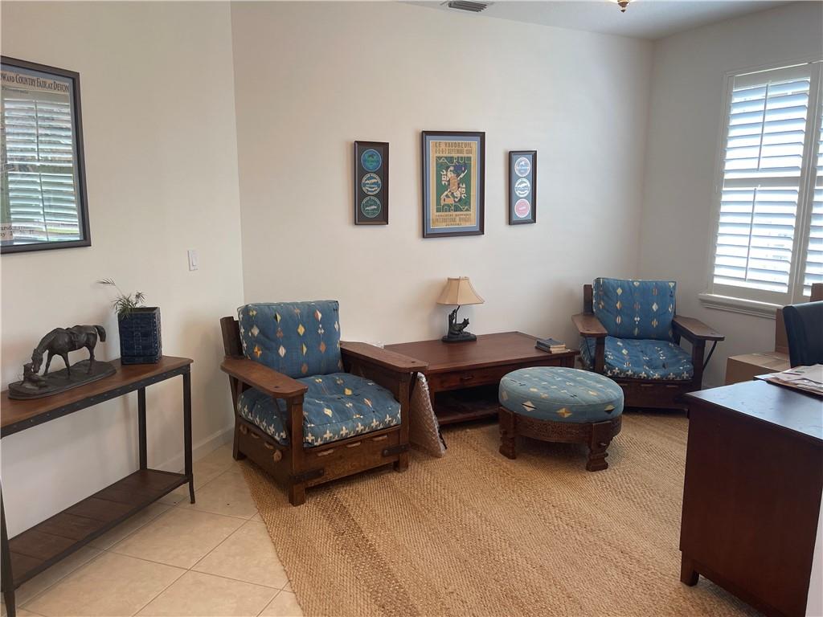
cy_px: 308
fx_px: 618
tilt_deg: -10.6
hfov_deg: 67.3
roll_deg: -0.5
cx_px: 412
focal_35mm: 26
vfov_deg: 53.1
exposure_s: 1/120
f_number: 1.6
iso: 100
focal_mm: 5.1
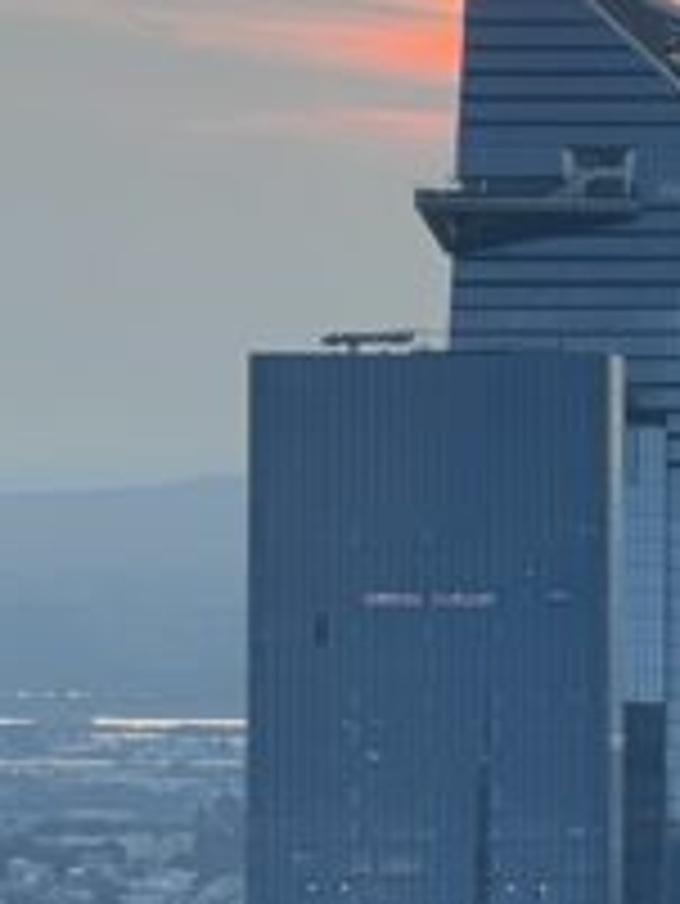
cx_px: 847
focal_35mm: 326
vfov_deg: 6.1
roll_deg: -0.3
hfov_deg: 4.5
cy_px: 648
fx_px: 8530
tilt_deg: -1.9
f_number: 2.2
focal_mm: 7.5
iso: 50
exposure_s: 1/90
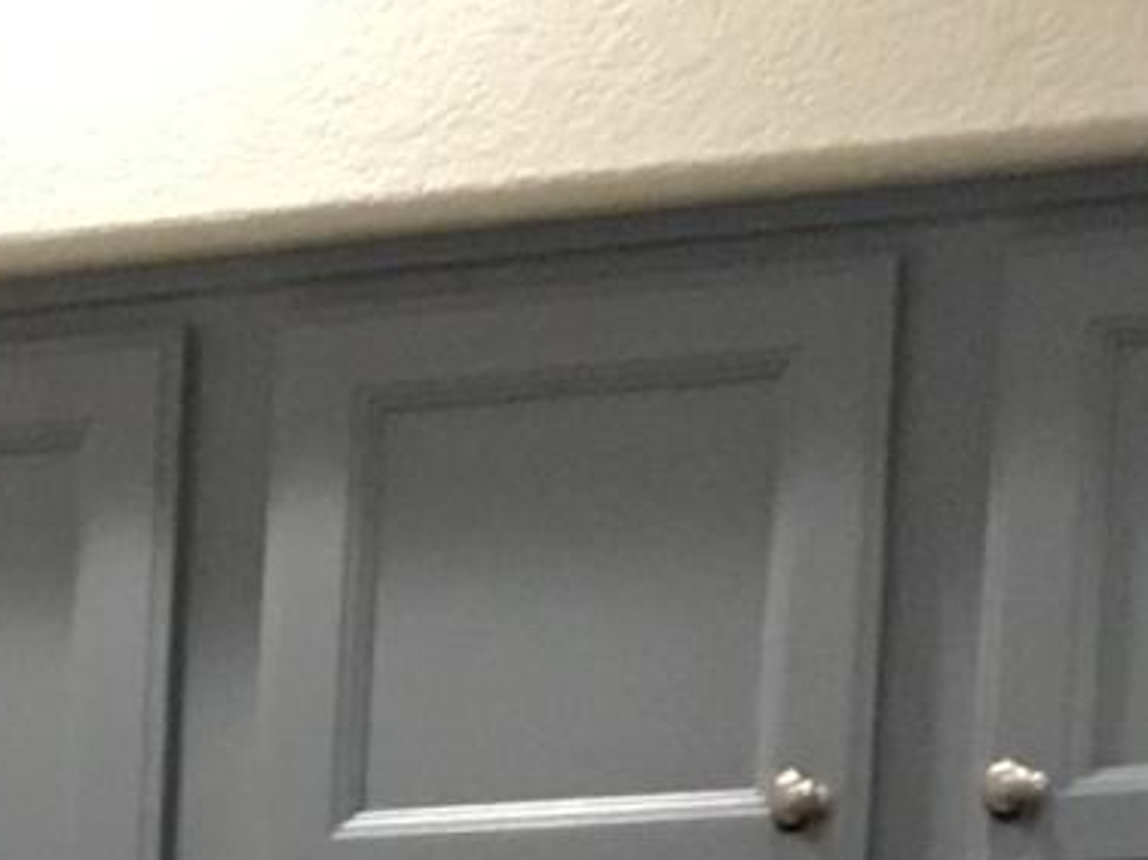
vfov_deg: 5.8
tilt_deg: -10.1
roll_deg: +1.3
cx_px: -2161
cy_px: 2843
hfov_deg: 7.6
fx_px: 7692
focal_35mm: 232
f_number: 2.2
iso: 100
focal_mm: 4.15
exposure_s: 1/30
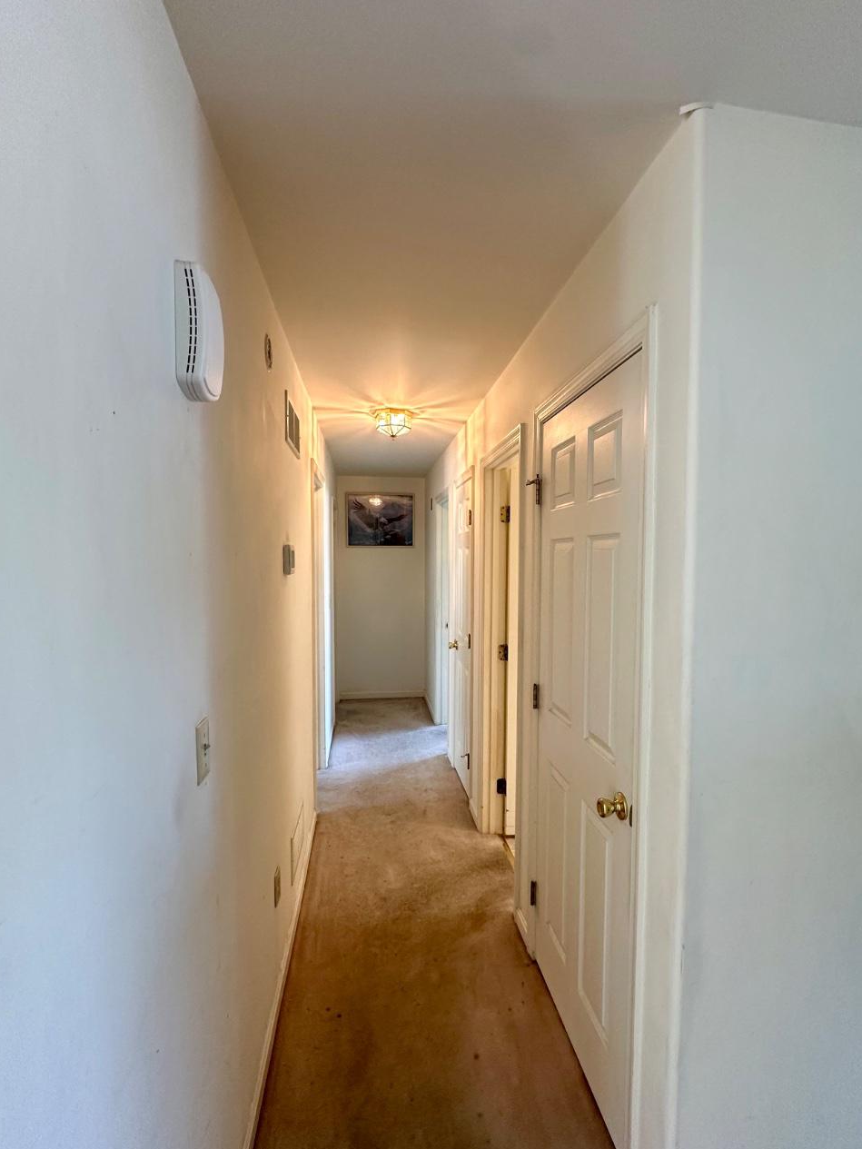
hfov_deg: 74.7
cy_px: 589
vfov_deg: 91.0
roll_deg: -1.1
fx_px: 564
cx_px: 456
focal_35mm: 17
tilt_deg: -2.1
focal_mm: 2.22
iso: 200
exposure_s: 1/60
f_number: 2.2
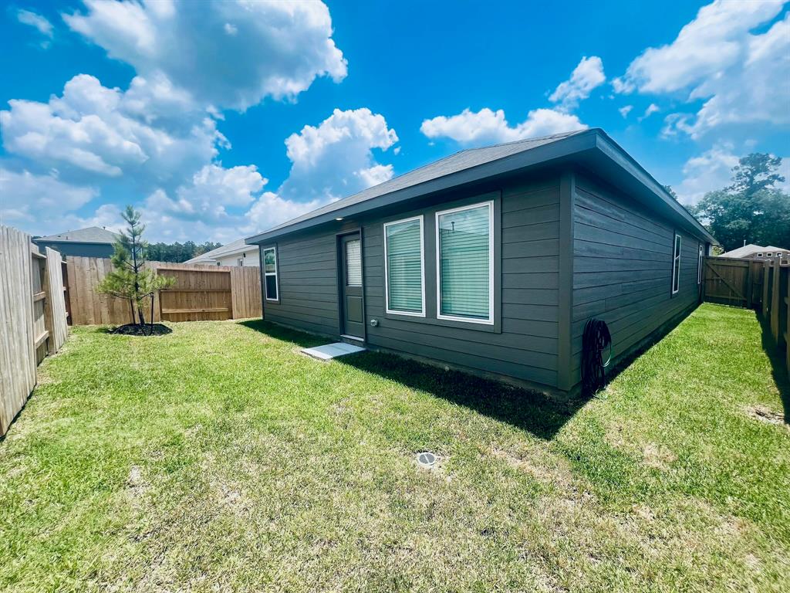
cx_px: 395
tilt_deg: -4.5
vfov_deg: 89.9
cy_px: 296
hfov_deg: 106.2
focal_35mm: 13
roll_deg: +1.4
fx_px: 297
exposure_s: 1/911
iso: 32
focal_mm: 1.57
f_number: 1.8
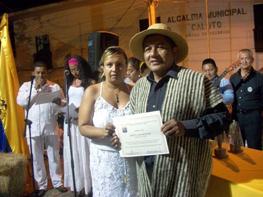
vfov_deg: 44.2
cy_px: 98
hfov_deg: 56.8
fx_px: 243
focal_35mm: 32
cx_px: 132
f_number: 2.9
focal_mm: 5.7
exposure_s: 1/13
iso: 160
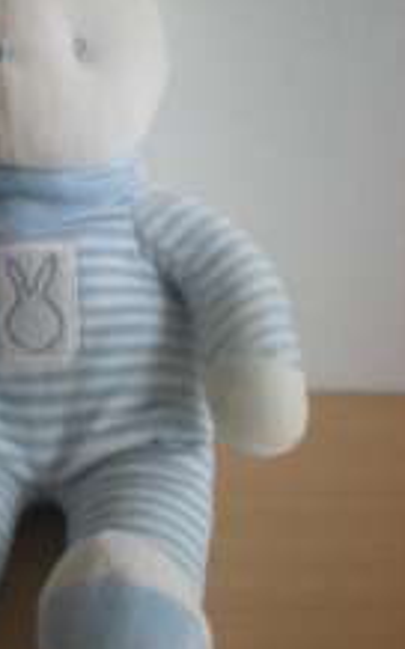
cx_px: -27
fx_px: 1273
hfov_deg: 17.5
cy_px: 262
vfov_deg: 28.5
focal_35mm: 72
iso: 200
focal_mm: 6.3
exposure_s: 1/41.4
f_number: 3.1
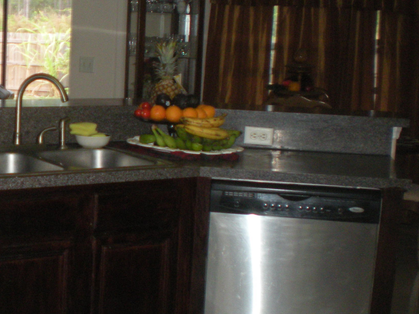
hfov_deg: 27.3
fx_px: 835
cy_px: 151
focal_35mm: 69
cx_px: 53
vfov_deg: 21.3
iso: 229
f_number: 3.1
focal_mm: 6.3
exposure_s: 1/60
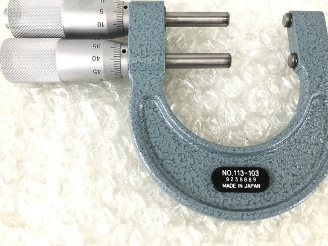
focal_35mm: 33
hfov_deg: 55.3
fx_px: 313
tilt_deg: -69.8
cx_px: 172
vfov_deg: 42.8
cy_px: 104
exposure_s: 1/30
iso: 32
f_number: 1.8
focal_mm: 3.99
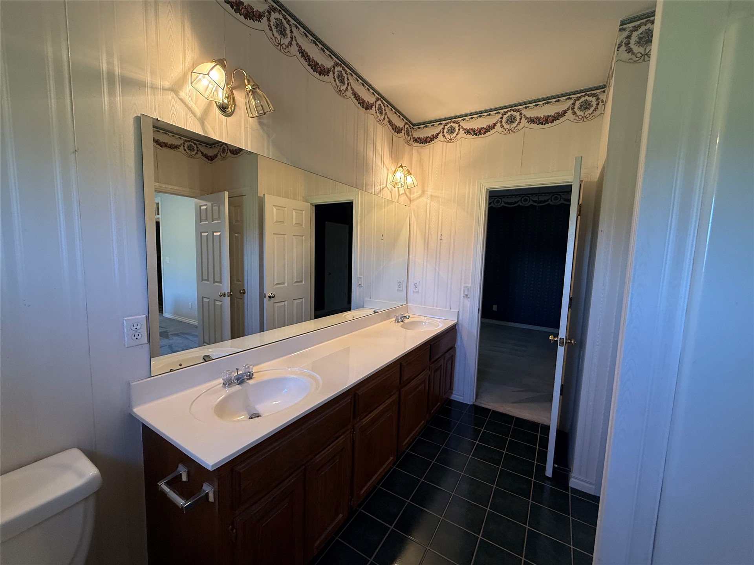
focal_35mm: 14
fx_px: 305
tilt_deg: -5.8
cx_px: 377
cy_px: 282
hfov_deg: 102.1
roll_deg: -2.9
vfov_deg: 85.7
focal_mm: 2.22
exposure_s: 1/60
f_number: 2.2
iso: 200
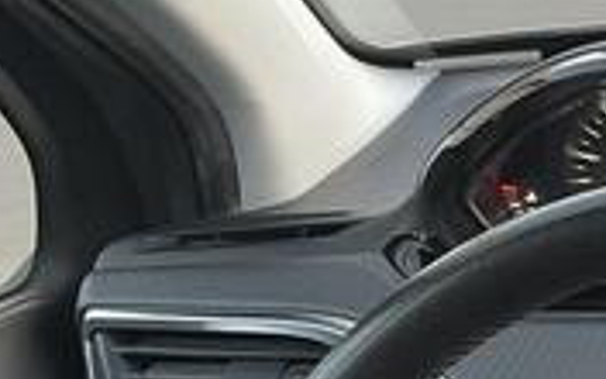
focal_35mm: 102
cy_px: 319
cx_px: 1012
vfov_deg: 12.8
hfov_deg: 17.4
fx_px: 1685
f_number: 1.6
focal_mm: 4.2
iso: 320
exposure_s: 1/50
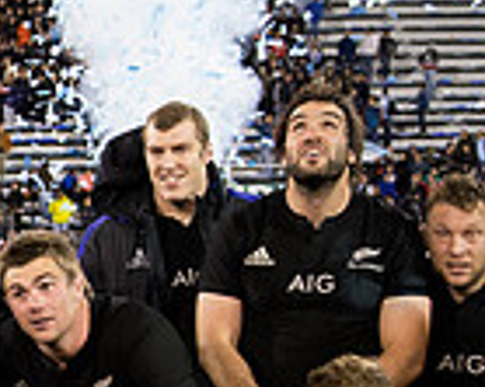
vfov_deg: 13.2
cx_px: -429
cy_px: 458
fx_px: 1635
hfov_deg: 14.5
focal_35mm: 114
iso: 4500
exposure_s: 1/1000
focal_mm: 29
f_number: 2.8
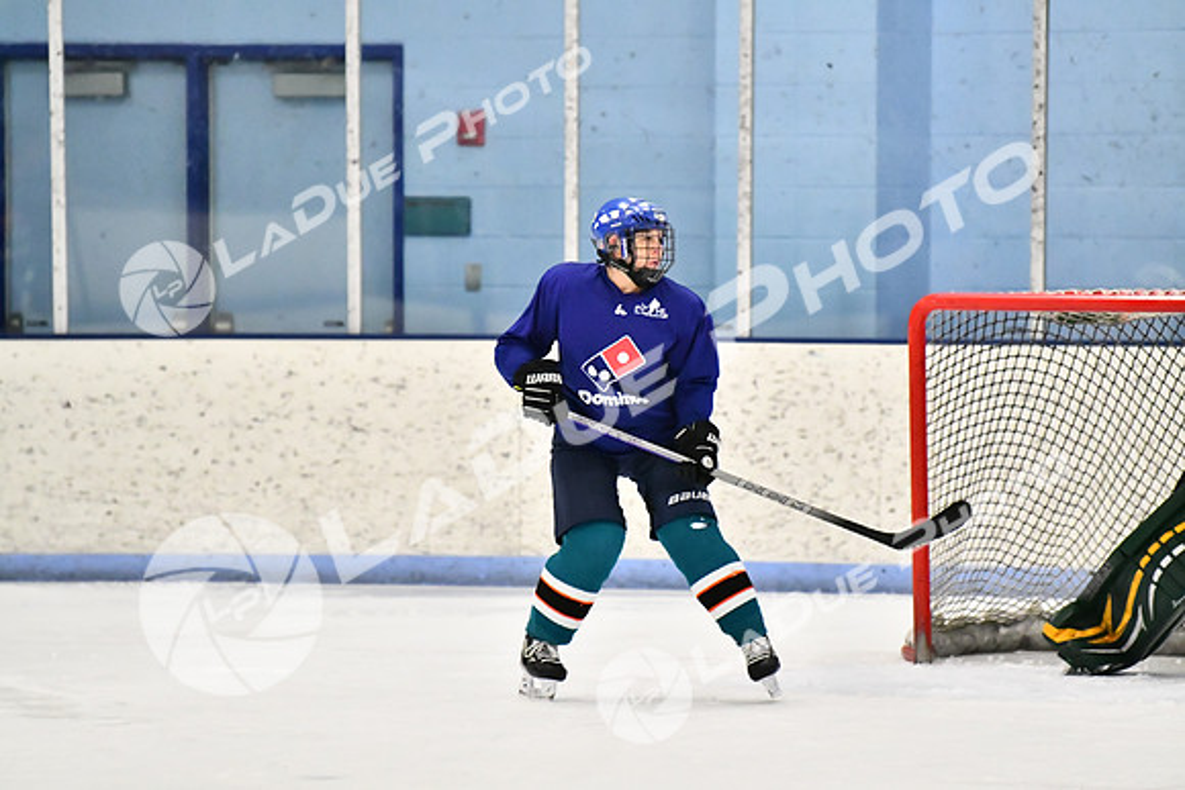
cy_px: 395
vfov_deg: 4.8
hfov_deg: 7.2
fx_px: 9383
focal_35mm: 285
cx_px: 592
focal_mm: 190
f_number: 3.2
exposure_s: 1/1250
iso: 6400
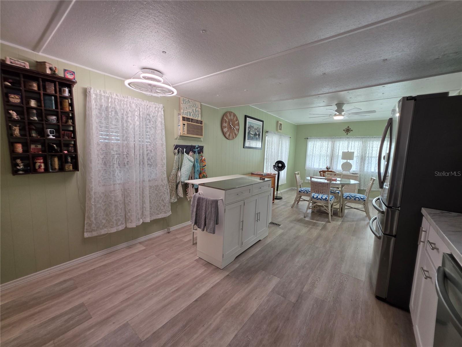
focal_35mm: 13
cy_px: 174
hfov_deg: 106.2
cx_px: 231
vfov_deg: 89.9
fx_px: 174
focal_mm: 2.2
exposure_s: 1/120
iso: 125
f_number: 1.9
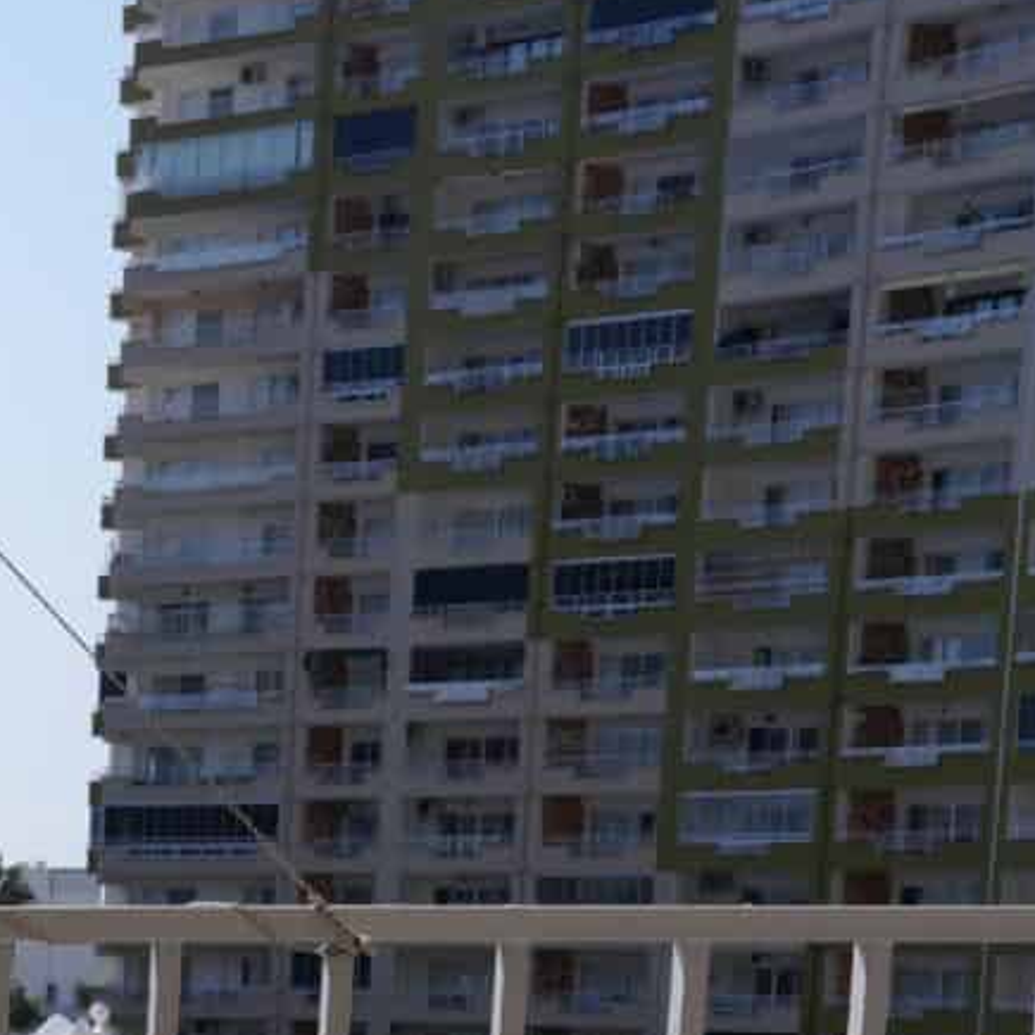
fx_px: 3789
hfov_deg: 13.3
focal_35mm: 112
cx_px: -1075
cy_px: 1362
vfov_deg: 14.8
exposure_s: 1/250
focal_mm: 28
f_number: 10
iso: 100
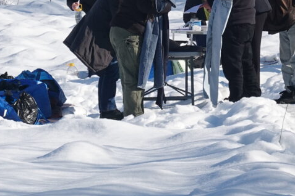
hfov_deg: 5.9
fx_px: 2876
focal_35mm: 351
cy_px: -16
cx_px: 211
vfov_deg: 3.9
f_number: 5.6
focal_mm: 39.61
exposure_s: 1/640
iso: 125
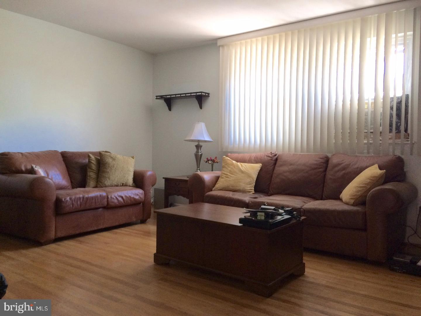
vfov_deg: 48.2
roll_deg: -1.2
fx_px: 353
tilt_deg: -2.9
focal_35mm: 29
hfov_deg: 61.7
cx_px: 210
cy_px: 158
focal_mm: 4.15
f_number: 2.2
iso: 80
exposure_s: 1/30
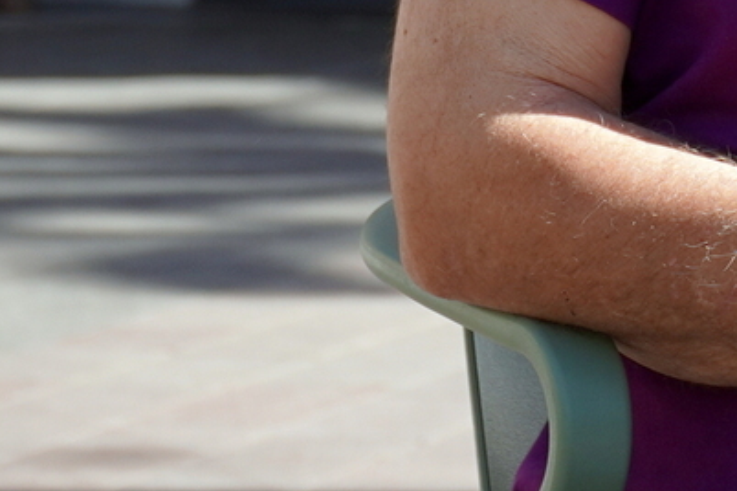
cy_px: -176
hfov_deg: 5.2
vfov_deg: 3.5
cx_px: 750
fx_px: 8082
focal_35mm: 395
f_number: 5.6
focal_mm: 47
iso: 100
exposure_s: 1/320
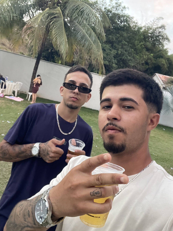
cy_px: 116
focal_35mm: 30
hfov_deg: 46.8
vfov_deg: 60.0
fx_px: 200
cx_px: 86
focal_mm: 2.71
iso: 400
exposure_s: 1/36
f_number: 2.2
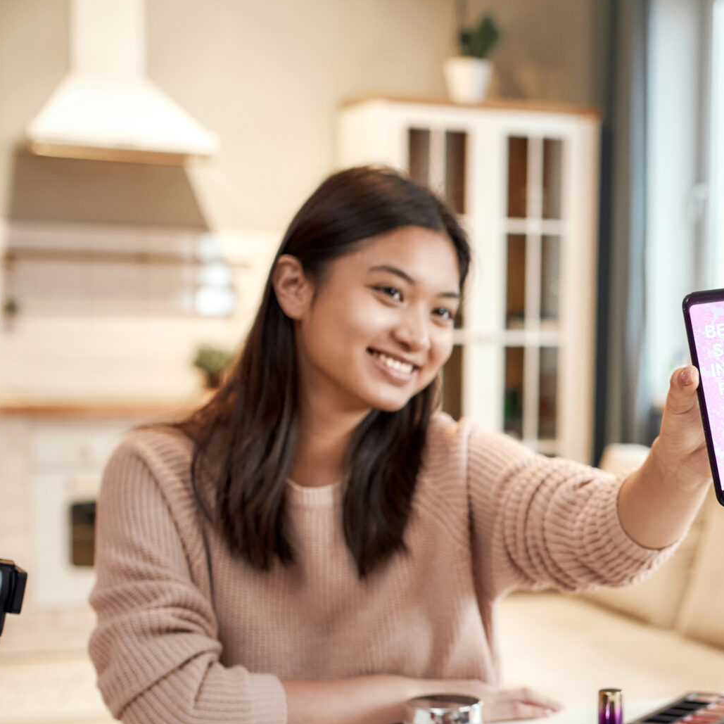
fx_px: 1751
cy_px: 505
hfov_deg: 22.4
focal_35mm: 74
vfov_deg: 23.2
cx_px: 727
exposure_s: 1/100
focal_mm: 35
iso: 400
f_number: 2.8
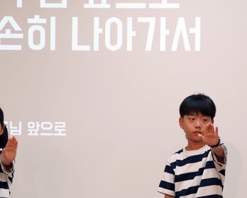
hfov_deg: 5.1
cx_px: 73
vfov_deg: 4.1
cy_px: 162
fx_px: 2755
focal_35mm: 377
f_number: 4
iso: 1000
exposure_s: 1/250
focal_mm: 200
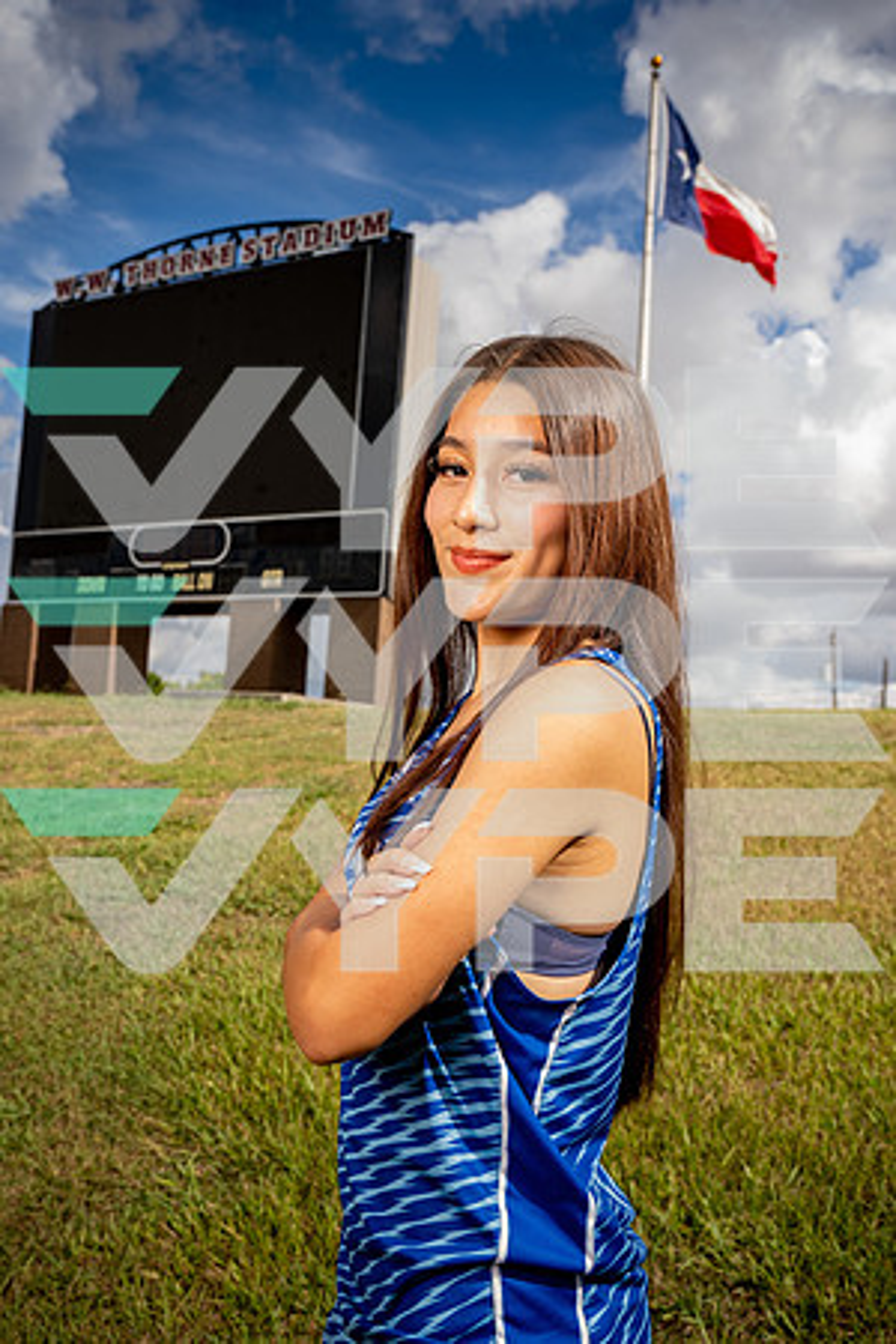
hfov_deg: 38.9
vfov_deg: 55.8
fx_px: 1269
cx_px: 448
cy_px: 672
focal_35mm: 34
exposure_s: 1/250
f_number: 8
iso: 80
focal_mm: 34
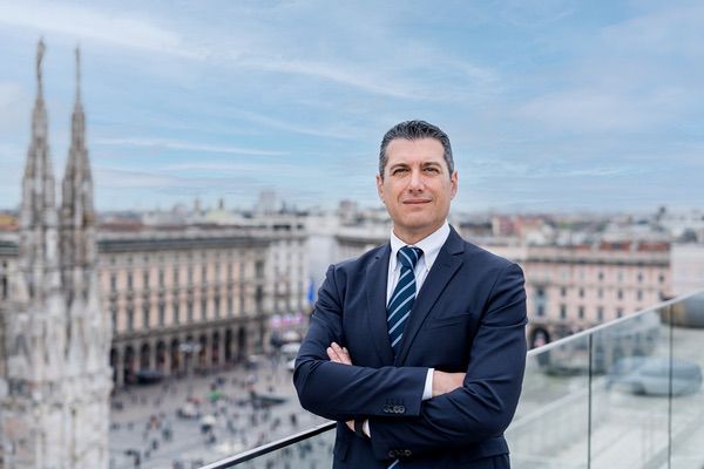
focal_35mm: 50
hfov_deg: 39.6
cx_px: 352
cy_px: 234
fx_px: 978
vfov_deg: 27.0
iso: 100
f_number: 2.8
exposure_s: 1/500
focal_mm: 50
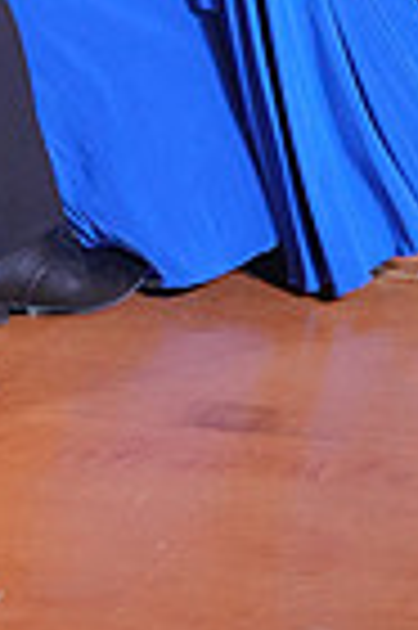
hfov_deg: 4.4
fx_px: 5430
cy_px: -572
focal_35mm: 311
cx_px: -164
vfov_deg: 6.5
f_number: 2.8
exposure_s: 1/500
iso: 6400
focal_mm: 75
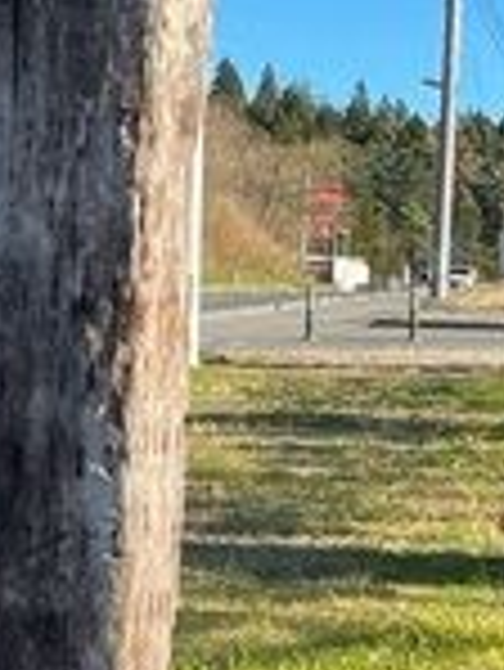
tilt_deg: -4.4
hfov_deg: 9.3
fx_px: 2753
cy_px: 641
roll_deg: -0.6
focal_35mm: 142
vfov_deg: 13.7
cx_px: -749
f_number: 1.6
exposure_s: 1/1103
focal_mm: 4.2
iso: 32
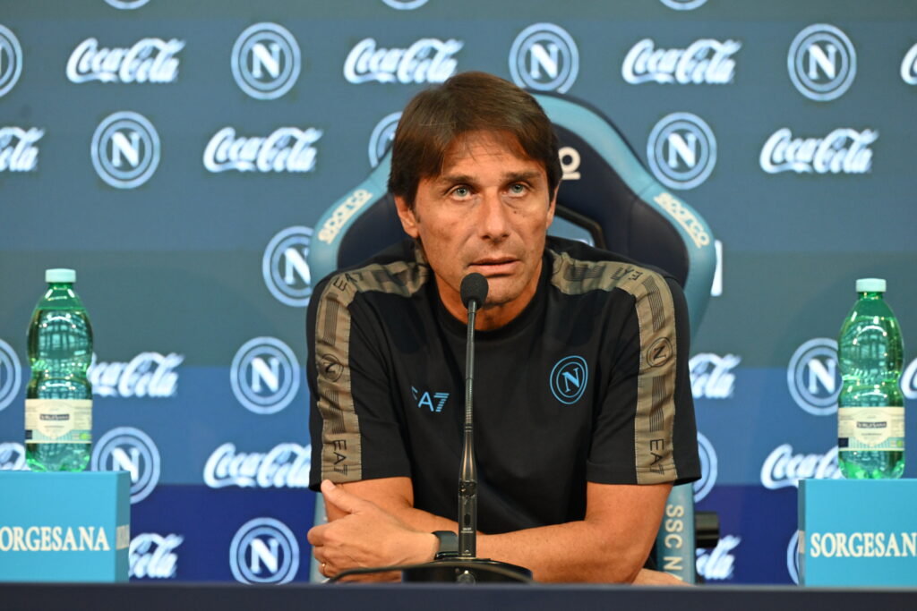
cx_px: 458
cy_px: 306
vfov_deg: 7.8
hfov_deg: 11.7
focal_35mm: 175
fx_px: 4458
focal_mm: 175
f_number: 4.5
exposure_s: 1/200
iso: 3200
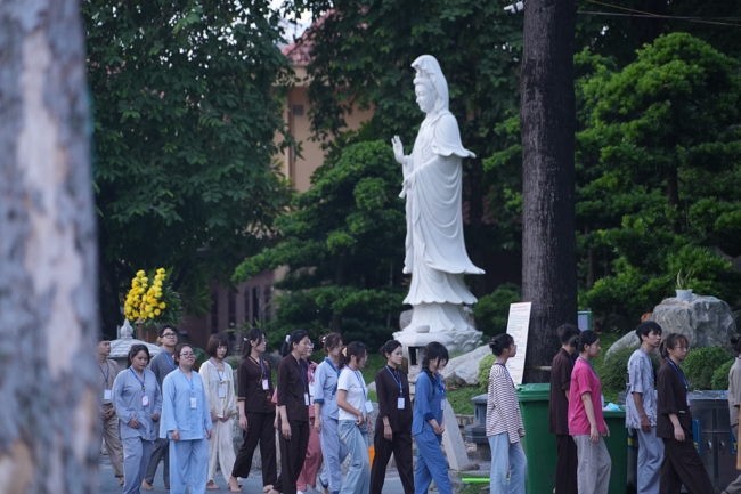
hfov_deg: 13.7
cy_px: 247
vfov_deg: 9.1
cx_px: 370
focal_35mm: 150
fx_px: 3087
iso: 1250
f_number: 3.2
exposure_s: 1/200
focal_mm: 150
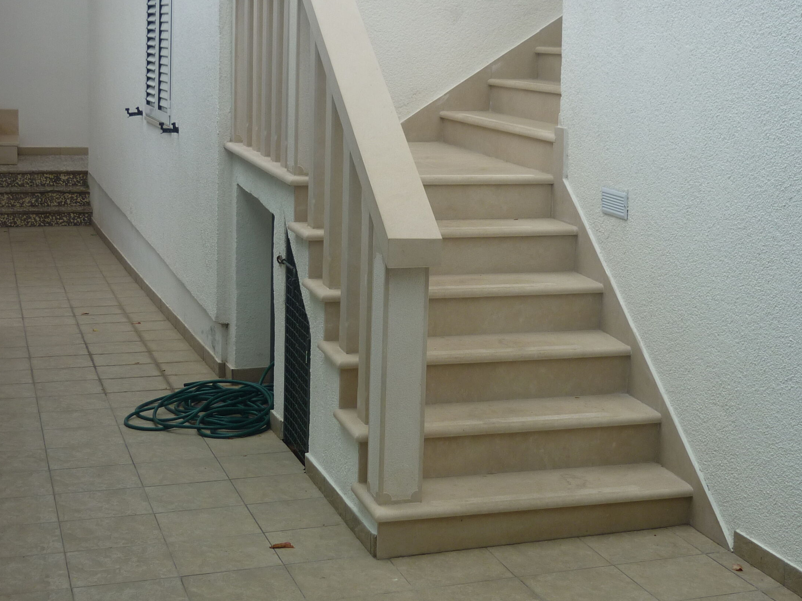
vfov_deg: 25.2
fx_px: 1344
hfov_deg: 33.2
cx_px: 432
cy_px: 245
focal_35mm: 58
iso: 80
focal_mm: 7.4
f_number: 3.1
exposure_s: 1/400
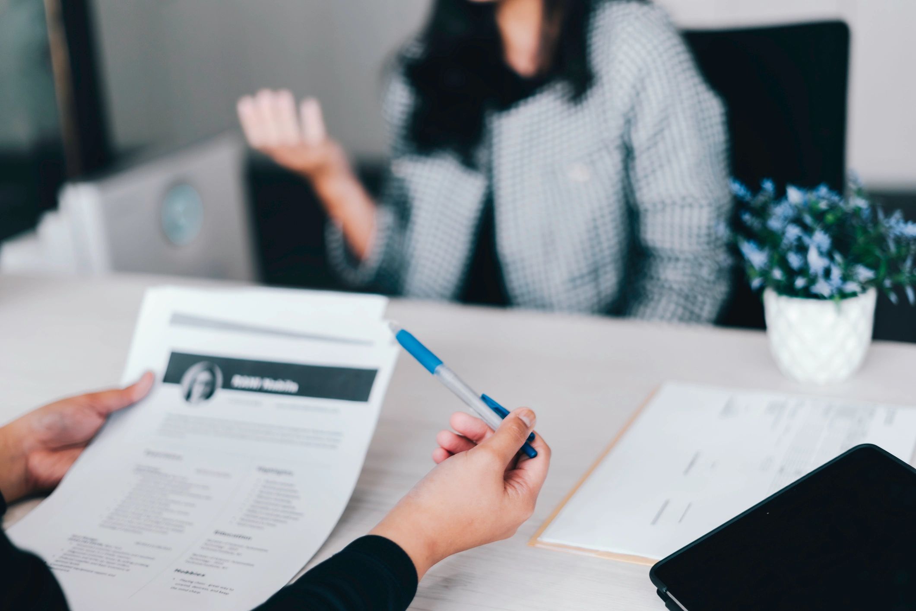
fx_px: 1272
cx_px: 458
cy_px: 306
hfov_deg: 39.6
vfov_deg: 27.0
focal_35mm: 50
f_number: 1.8
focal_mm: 50
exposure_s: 1/90
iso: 500
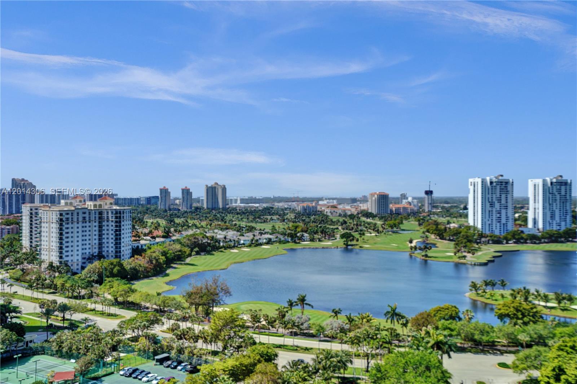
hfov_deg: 54.4
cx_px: 288
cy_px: 192
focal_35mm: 35
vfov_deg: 37.8
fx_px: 561
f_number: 6.3
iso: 80
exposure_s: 1/160
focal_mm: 35
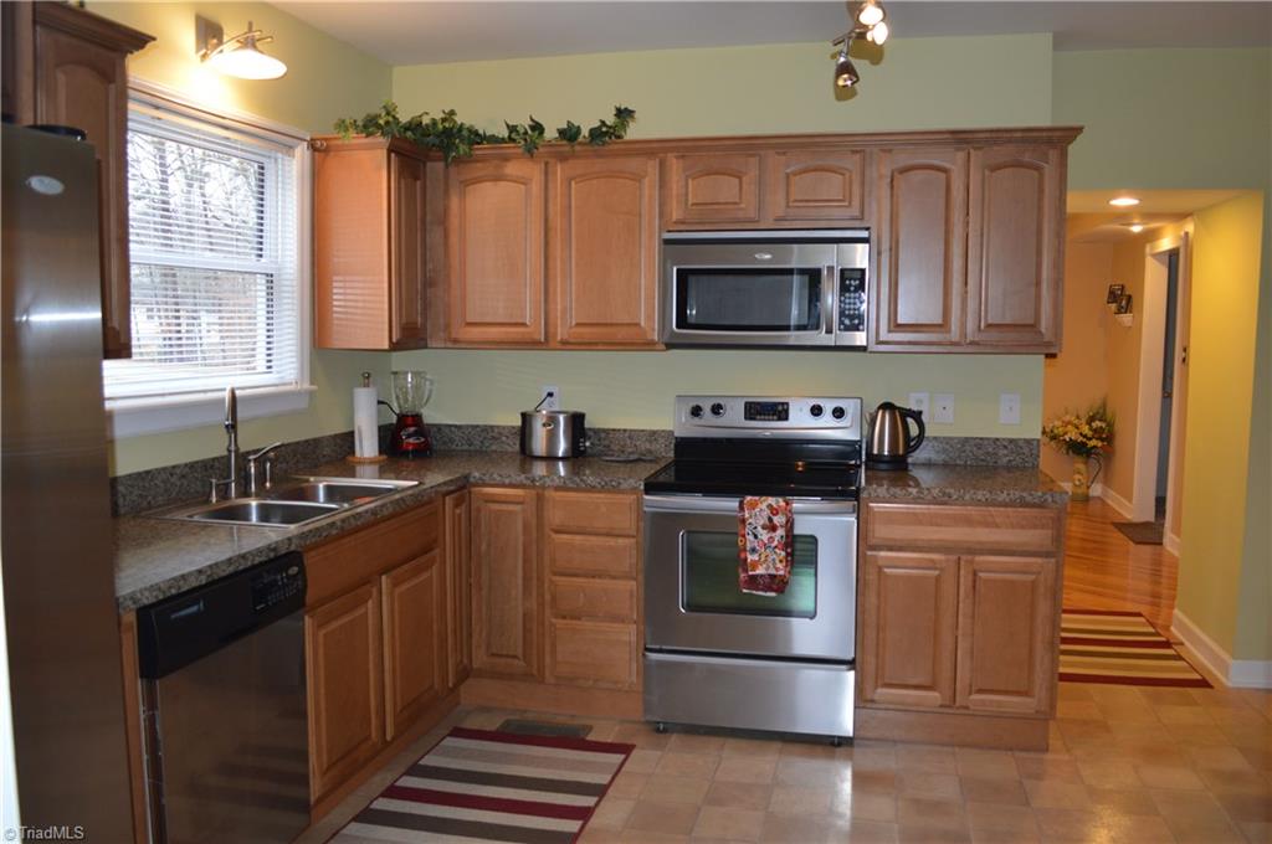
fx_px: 953
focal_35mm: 27
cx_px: 636
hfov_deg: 67.4
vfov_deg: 47.8
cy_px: 422
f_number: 3.5
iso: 450
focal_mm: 18
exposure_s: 1/60
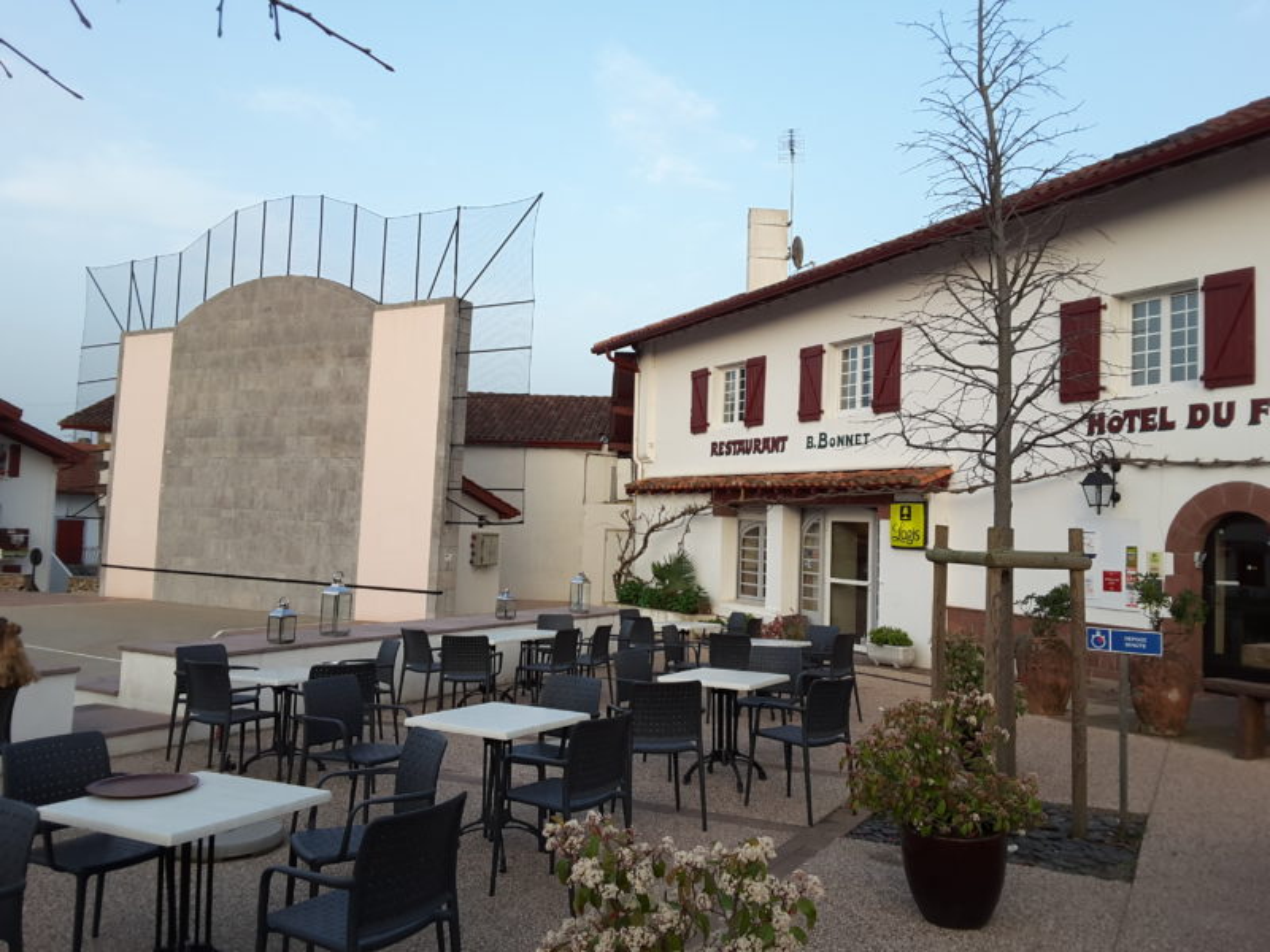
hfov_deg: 58.4
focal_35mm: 31
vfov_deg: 45.4
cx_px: 635
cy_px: 476
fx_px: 1137
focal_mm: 2.9
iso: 40
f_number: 1.9
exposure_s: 1/185
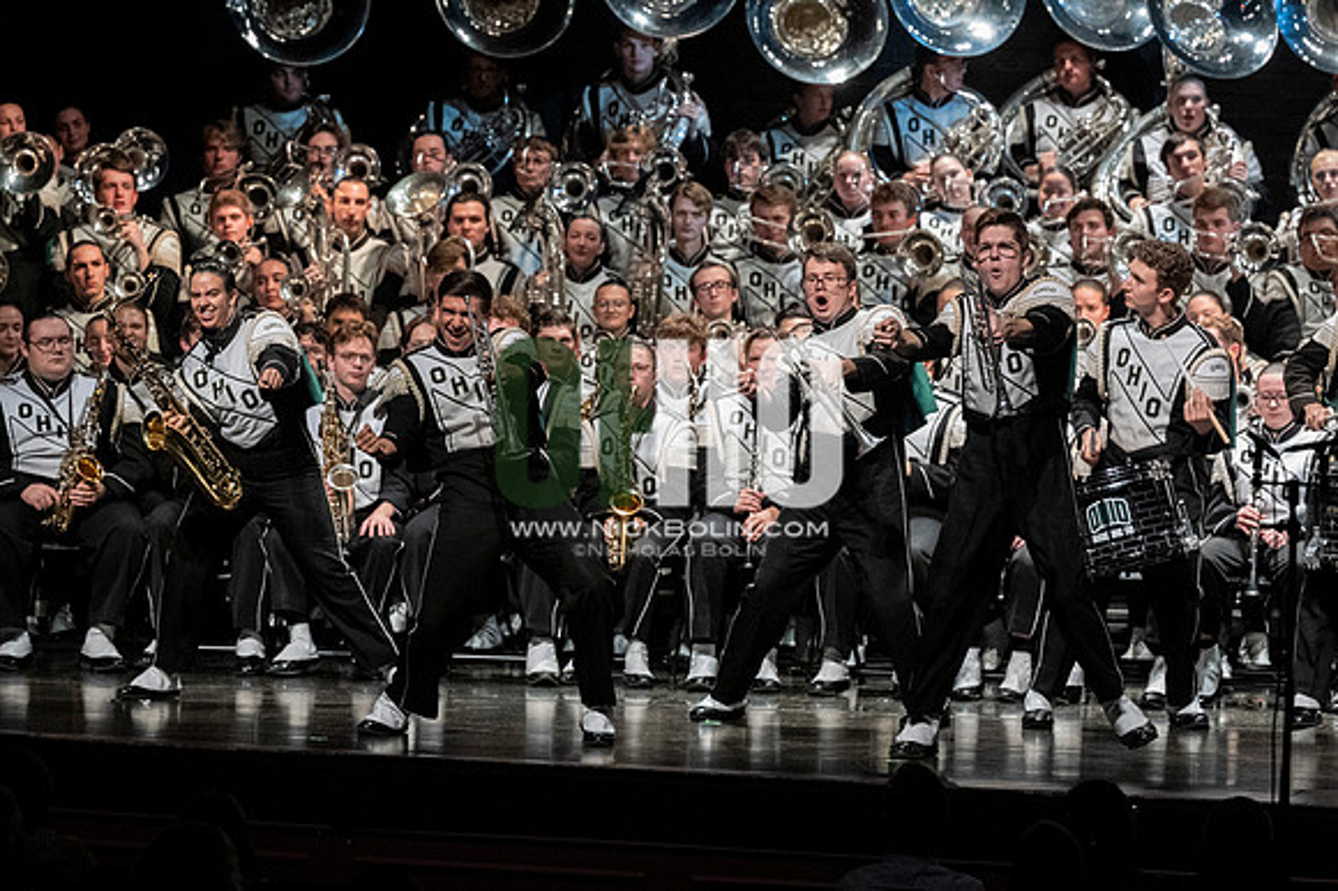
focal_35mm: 210
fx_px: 7800
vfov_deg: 6.5
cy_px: 446
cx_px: 669
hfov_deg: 9.8
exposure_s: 1/500
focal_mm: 140
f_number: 4
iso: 4000
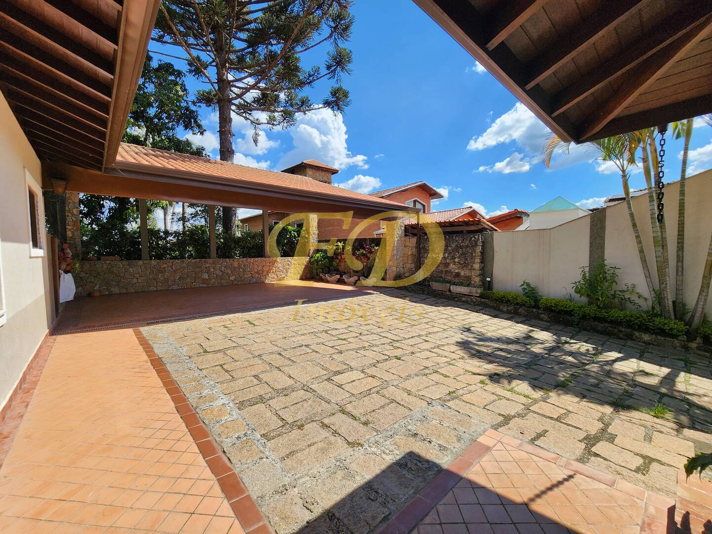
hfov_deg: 106.2
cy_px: 267
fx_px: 267
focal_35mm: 13
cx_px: 356
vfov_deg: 89.9
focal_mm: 2.2
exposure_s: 1/1641
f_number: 2.2
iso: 50
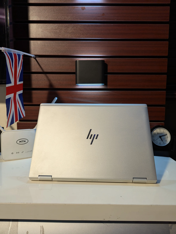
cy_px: 117
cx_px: 88
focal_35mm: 24
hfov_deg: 56.9
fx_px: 162
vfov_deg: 71.5
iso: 41
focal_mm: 6.81
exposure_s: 1/100
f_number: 1.85
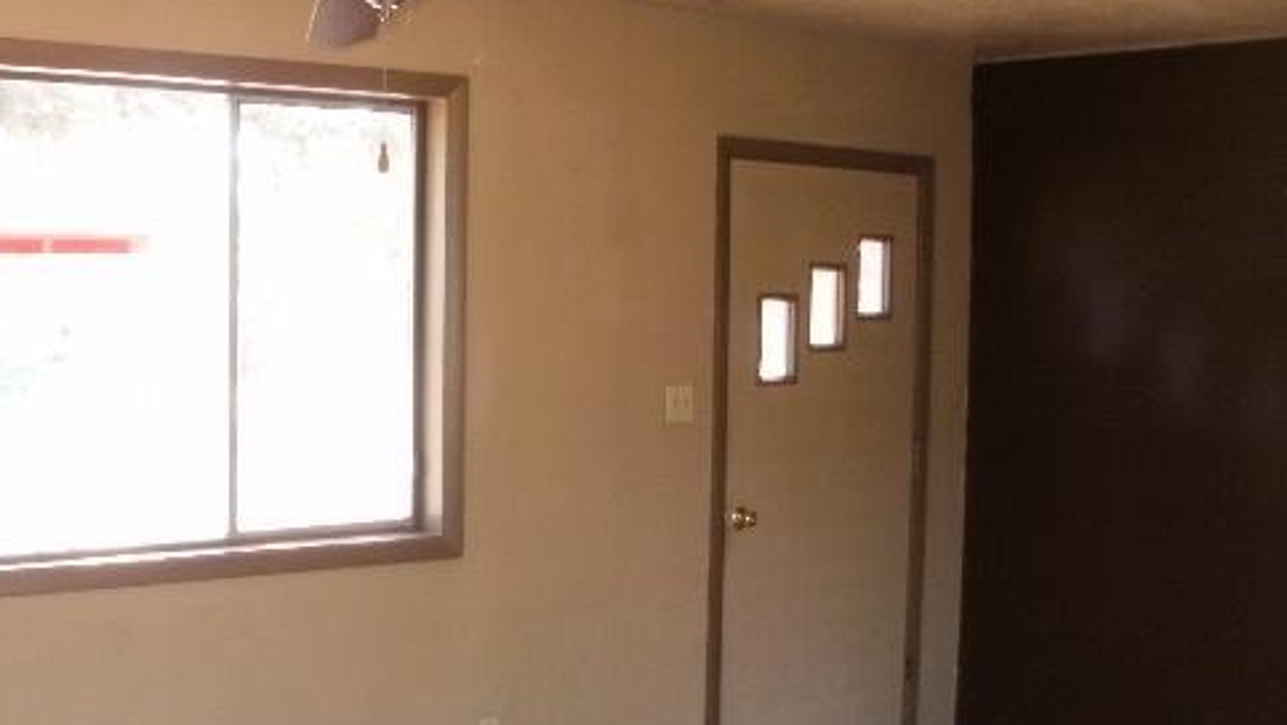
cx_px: 522
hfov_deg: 39.7
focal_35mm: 52
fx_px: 1775
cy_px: 493
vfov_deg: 23.0
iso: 125
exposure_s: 1/30
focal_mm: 6.3
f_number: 3.5
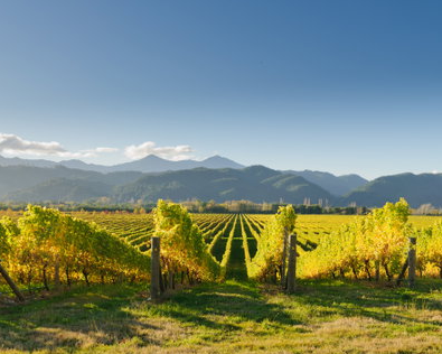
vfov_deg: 36.5
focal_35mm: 41
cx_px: 232
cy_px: 176
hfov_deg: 44.8
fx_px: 536
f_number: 7.1
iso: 200
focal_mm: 24
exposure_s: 1/250
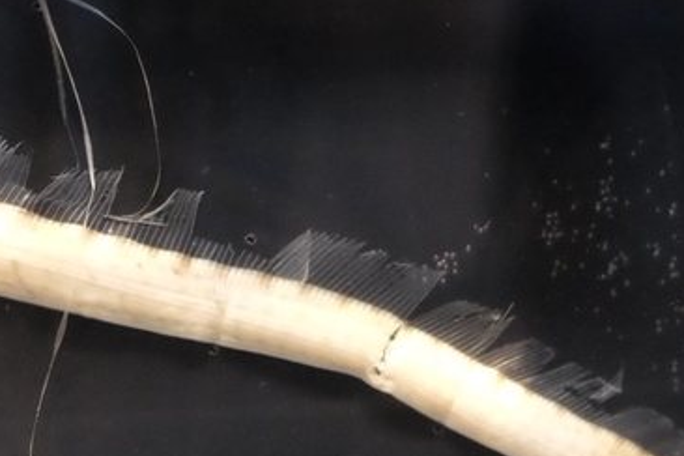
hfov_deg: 15.5
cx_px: 123
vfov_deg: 10.3
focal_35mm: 131
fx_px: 2489
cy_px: 529
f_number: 3.2
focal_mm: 26.5
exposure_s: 1/15
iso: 3200
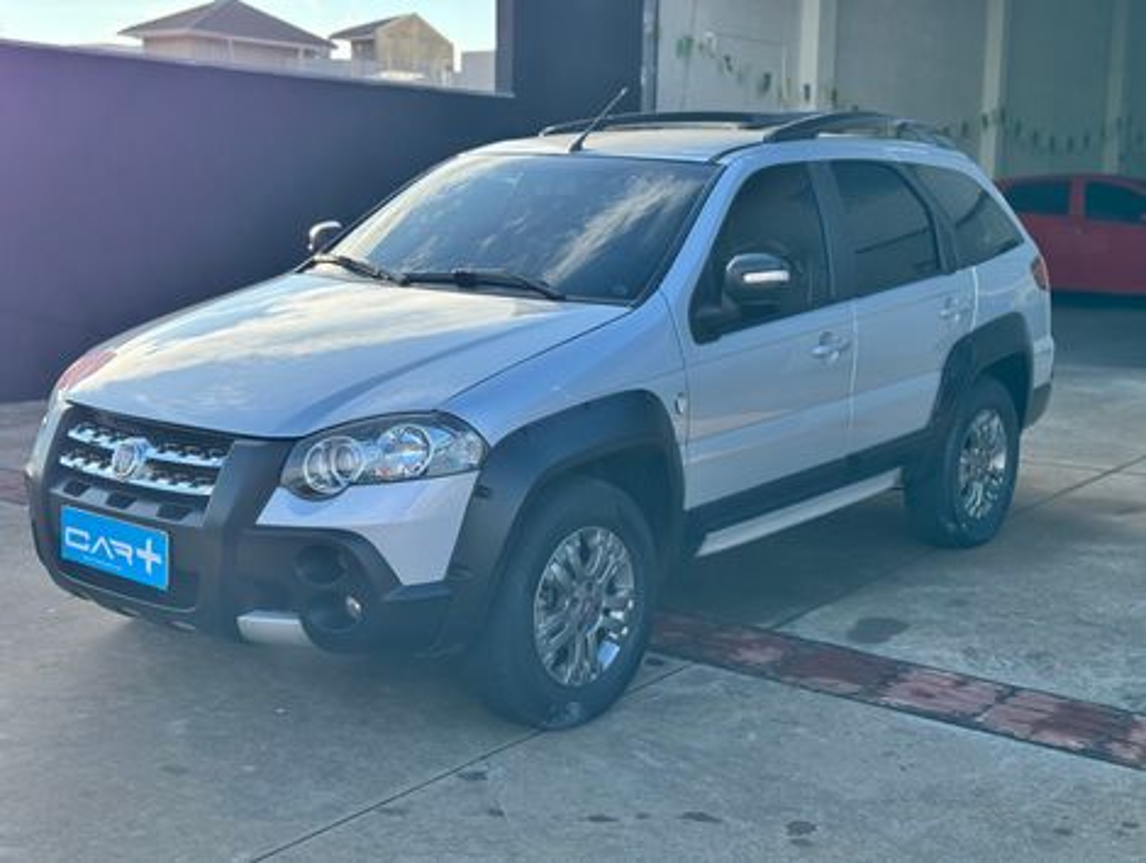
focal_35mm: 48
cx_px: 573
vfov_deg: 30.3
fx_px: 1592
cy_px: 432
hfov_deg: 39.6
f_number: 1.78
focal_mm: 6.76
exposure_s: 1/1366
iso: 64
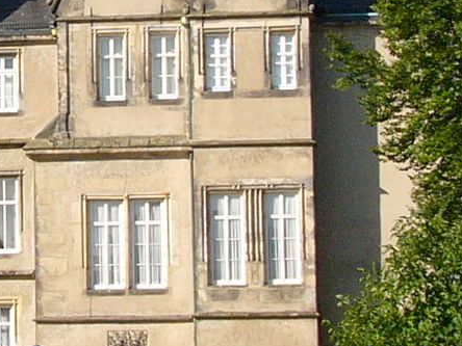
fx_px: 2829
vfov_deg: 7.0
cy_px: -37
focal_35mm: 212
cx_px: -148
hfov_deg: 9.2
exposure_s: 1/500
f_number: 5.6
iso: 100
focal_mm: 8.2
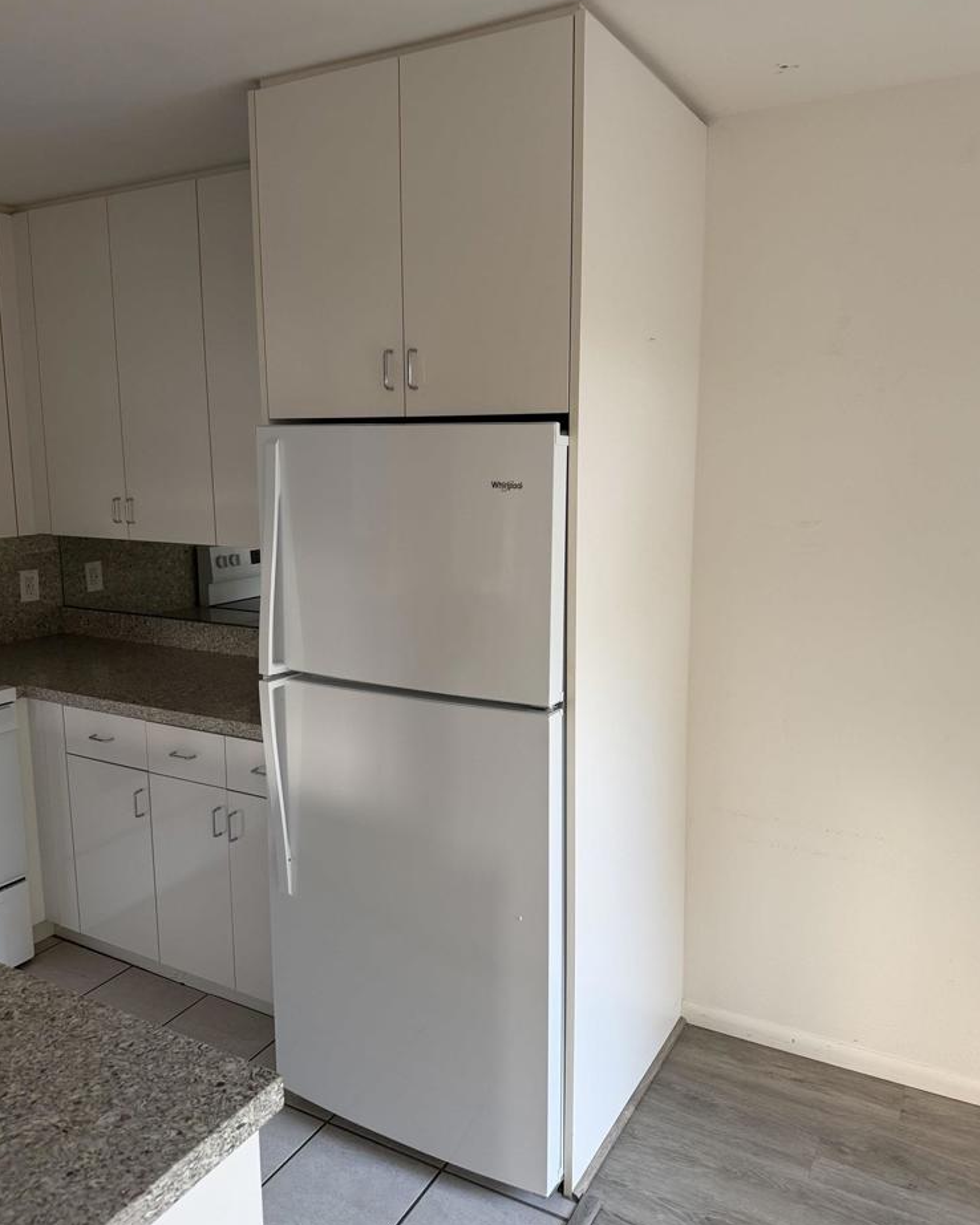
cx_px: 482
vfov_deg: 66.0
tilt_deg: -9.1
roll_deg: +0.0
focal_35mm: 26
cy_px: 595
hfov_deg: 54.9
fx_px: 943
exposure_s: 1/60
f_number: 1.78
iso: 200
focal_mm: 6.76
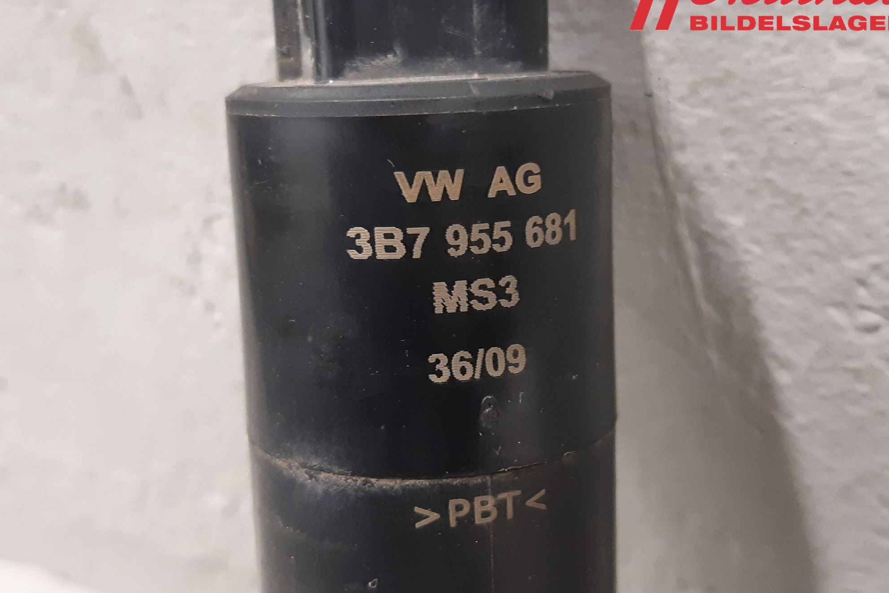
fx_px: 691
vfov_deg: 46.4
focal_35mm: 28
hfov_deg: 65.5
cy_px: 299
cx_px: 445
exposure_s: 1/33
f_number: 1.7
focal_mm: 3.93
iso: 250
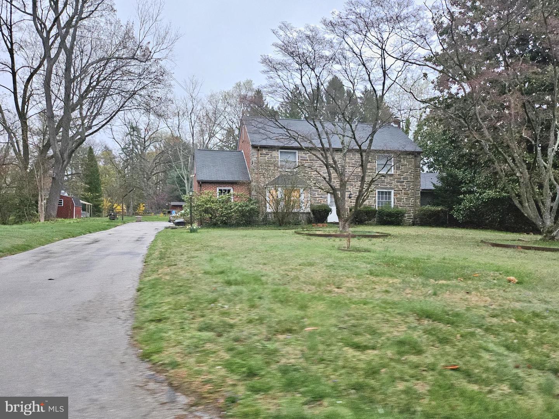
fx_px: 388
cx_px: 280
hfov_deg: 71.6
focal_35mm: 24
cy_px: 210
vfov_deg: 56.8
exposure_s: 1/120
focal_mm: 5
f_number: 1.8
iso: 640
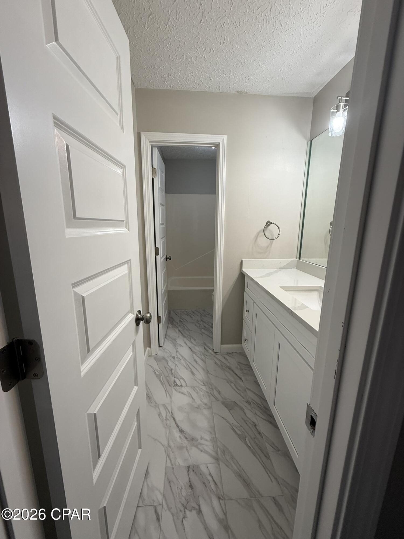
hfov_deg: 85.7
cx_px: 202
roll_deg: -0.2
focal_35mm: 14
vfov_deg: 102.1
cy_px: 270
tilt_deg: -11.8
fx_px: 218
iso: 125
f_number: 2.2
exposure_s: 1/120
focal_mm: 2.22
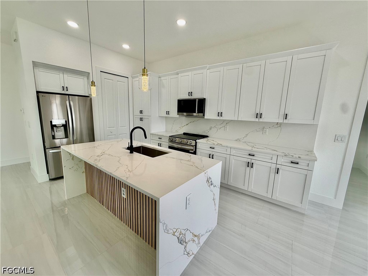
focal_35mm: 14
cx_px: 184
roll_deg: -1.9
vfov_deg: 85.7
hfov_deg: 102.1
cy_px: 138
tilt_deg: -9.4
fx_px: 149
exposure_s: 1/166
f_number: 2.2
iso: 50
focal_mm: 2.22
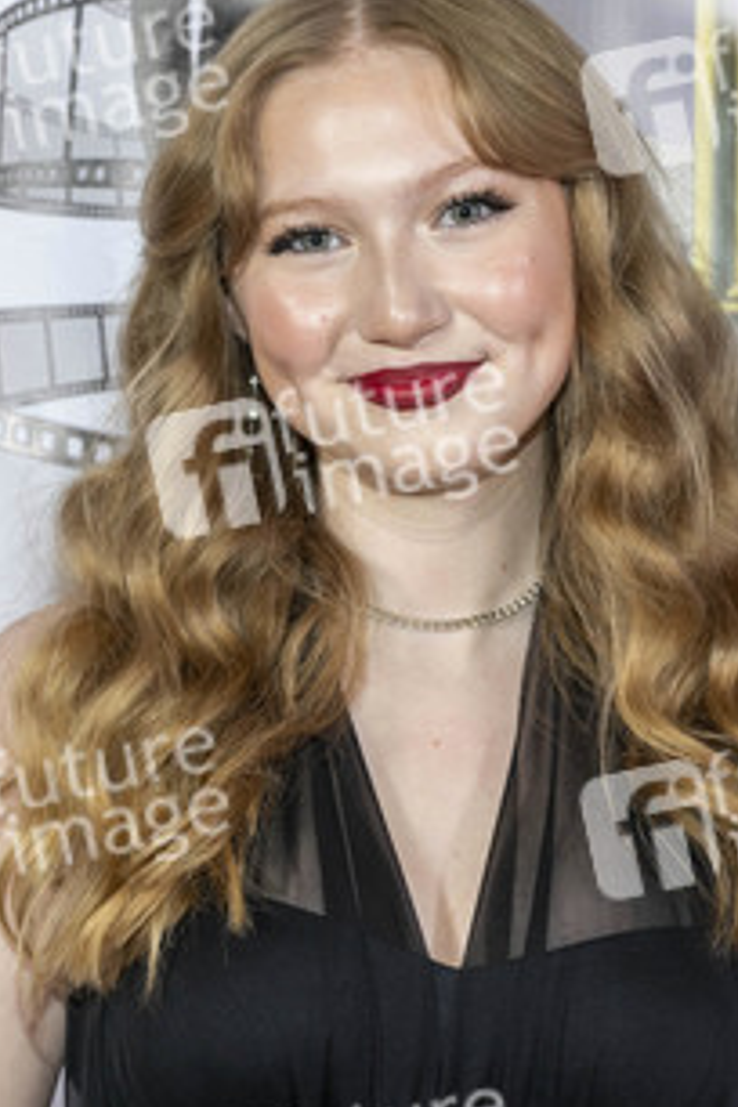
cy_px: 633
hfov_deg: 11.1
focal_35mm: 124
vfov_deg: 16.5
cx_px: 438
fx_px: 3813
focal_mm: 95
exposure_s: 1/200
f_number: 5.6
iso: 800
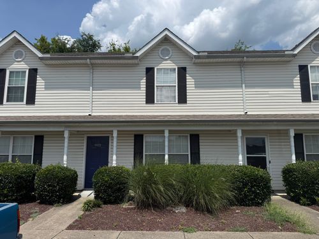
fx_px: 221
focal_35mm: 24
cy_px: 120
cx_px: 160
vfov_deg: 56.8
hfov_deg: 71.6
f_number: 1.78
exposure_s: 1/8130
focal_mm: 6.76
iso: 80
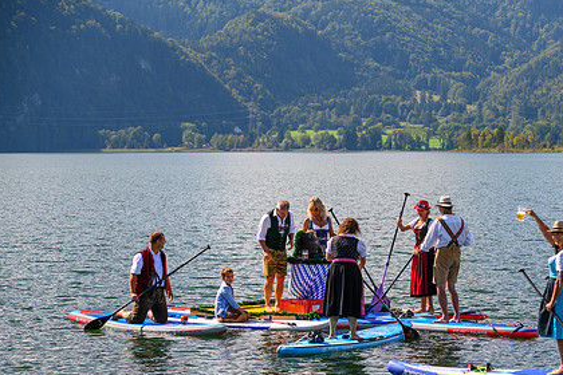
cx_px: 385
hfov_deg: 14.1
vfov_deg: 9.5
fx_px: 2267
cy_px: 256
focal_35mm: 145
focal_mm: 105
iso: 200
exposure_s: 1/500
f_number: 5.6
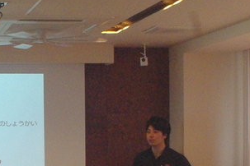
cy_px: 161
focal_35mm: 119
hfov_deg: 16.7
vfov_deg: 11.4
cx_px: -24
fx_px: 826
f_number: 10
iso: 1600
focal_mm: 20
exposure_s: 1/100
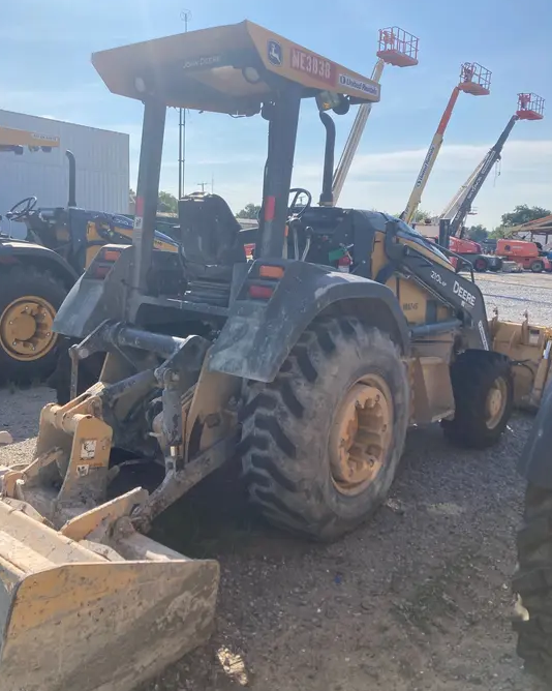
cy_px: 341
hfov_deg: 48.5
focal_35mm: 30
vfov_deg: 58.8
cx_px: 276
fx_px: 613
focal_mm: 3.99
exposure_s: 1/2433
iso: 20
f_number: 1.8
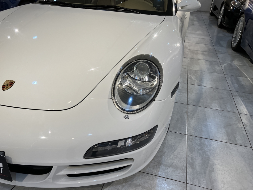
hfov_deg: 63.4
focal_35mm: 28
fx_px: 205
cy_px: 95
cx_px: 126
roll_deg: -3.6
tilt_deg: -29.6
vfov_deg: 49.7
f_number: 1.8
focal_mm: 3.99
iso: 64
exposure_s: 1/100
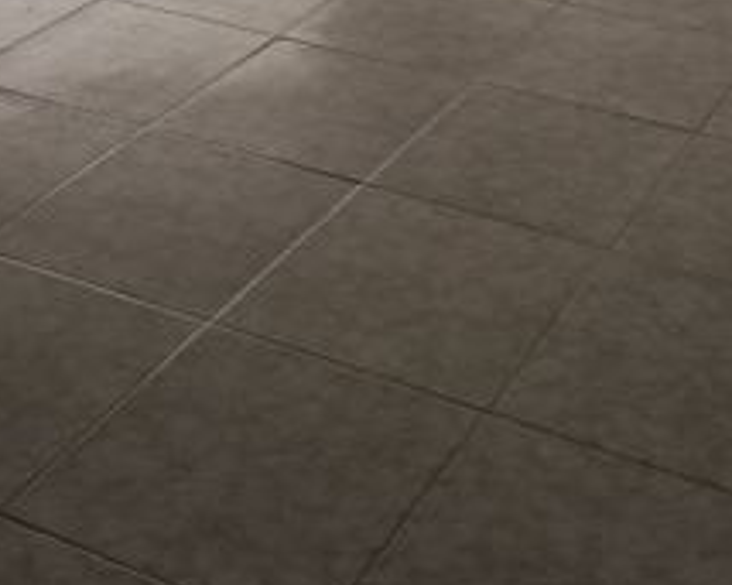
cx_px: 429
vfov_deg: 20.0
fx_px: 1581
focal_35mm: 73
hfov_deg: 26.0
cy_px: -72
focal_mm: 5.24
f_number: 1.7
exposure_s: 1/120
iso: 327
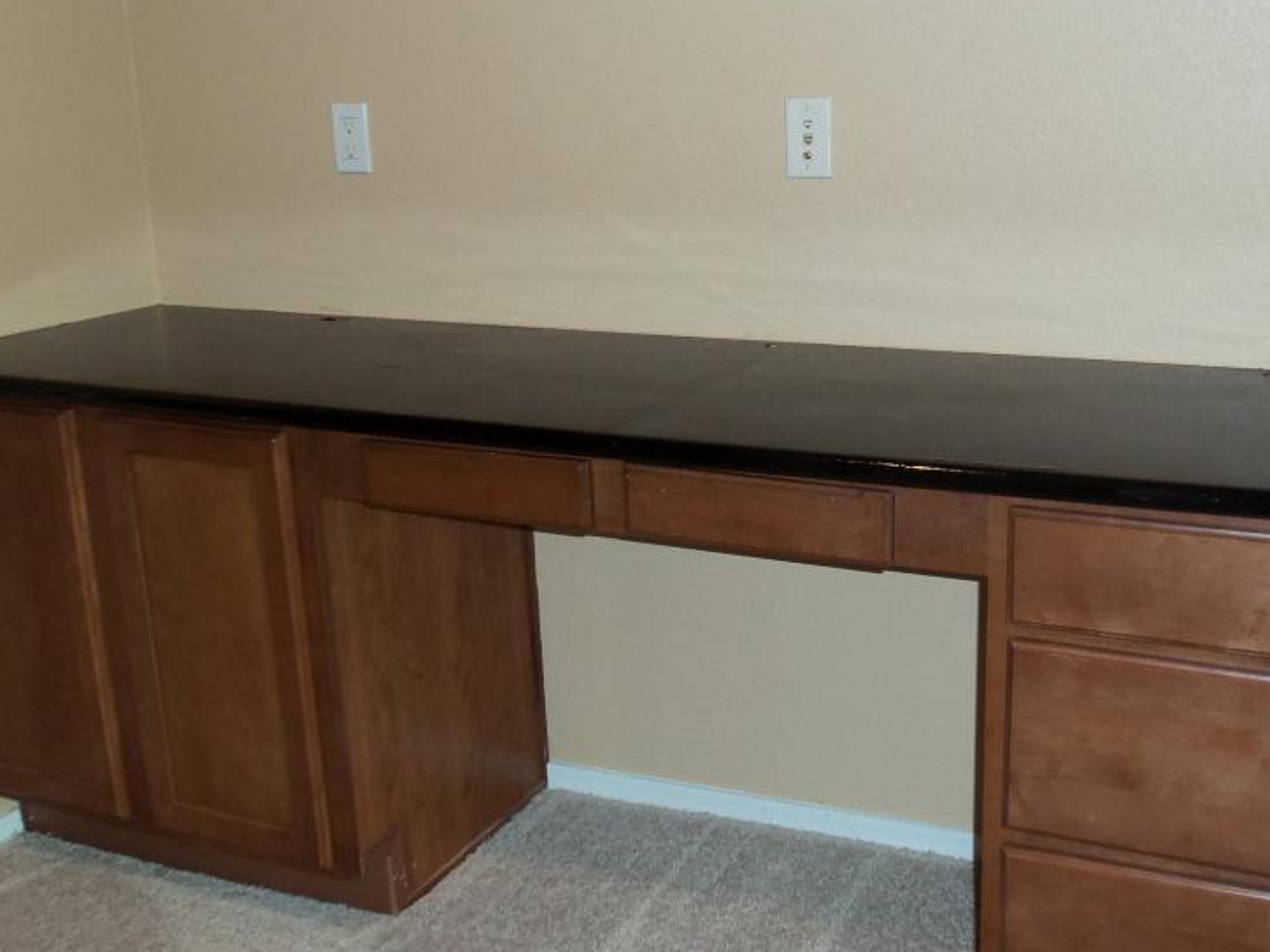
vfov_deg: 35.1
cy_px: 461
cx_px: 795
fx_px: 1504
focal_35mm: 41
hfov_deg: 45.4
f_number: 3.4
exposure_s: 1/30
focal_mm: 5.2
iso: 100
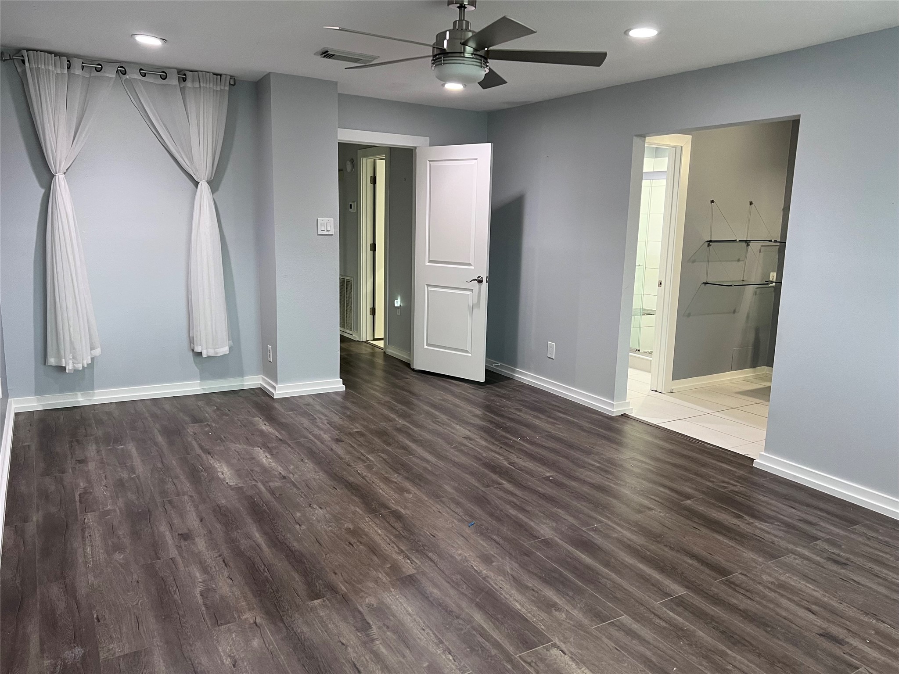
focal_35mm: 26
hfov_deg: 67.3
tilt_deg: -9.9
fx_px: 675
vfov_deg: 53.1
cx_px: 450
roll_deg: -2.1
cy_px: 337
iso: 200
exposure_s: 1/60
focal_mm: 5.7
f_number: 1.5
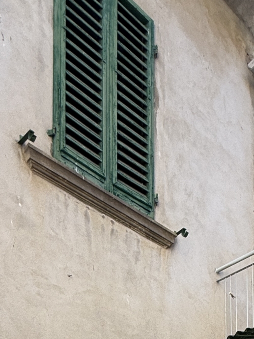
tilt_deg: +2.9
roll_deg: -0.4
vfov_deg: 25.3
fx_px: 509
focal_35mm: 52
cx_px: 189
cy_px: 536
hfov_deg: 27.7
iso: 50
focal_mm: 2.22
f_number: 2.2
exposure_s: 1/208
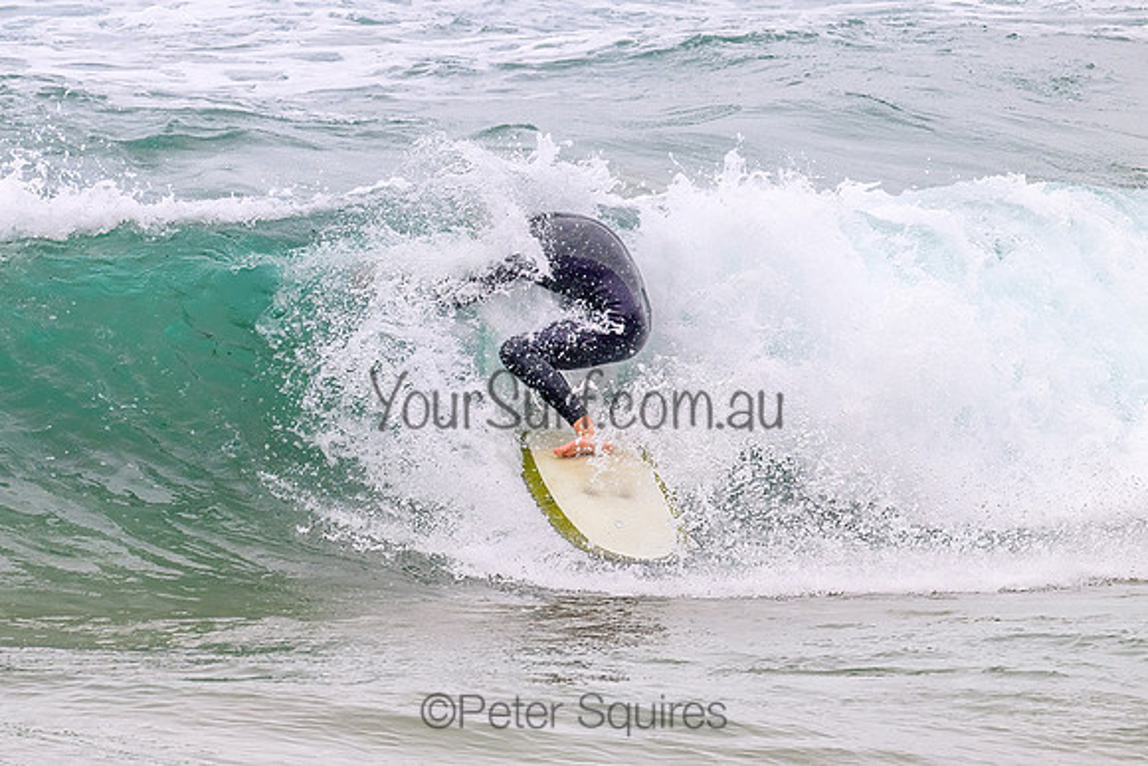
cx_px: 452
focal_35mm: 736
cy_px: 345
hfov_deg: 2.8
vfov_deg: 1.9
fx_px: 23463
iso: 1000
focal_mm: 550
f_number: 11
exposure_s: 1/2000
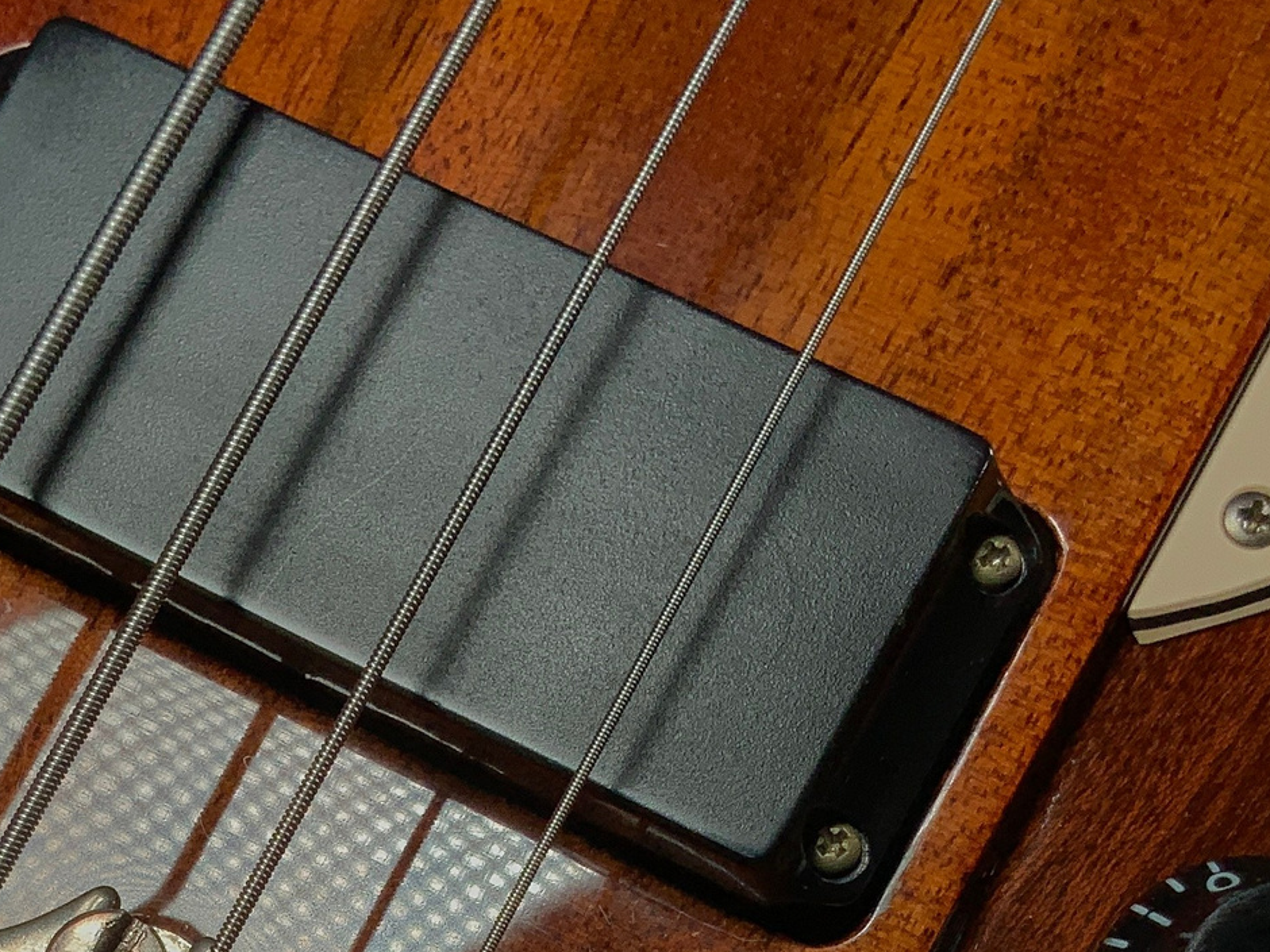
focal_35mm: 79
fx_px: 2898
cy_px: 1272
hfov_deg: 24.4
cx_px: 305
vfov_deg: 17.4
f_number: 1.8
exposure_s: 1/312
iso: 20
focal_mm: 3
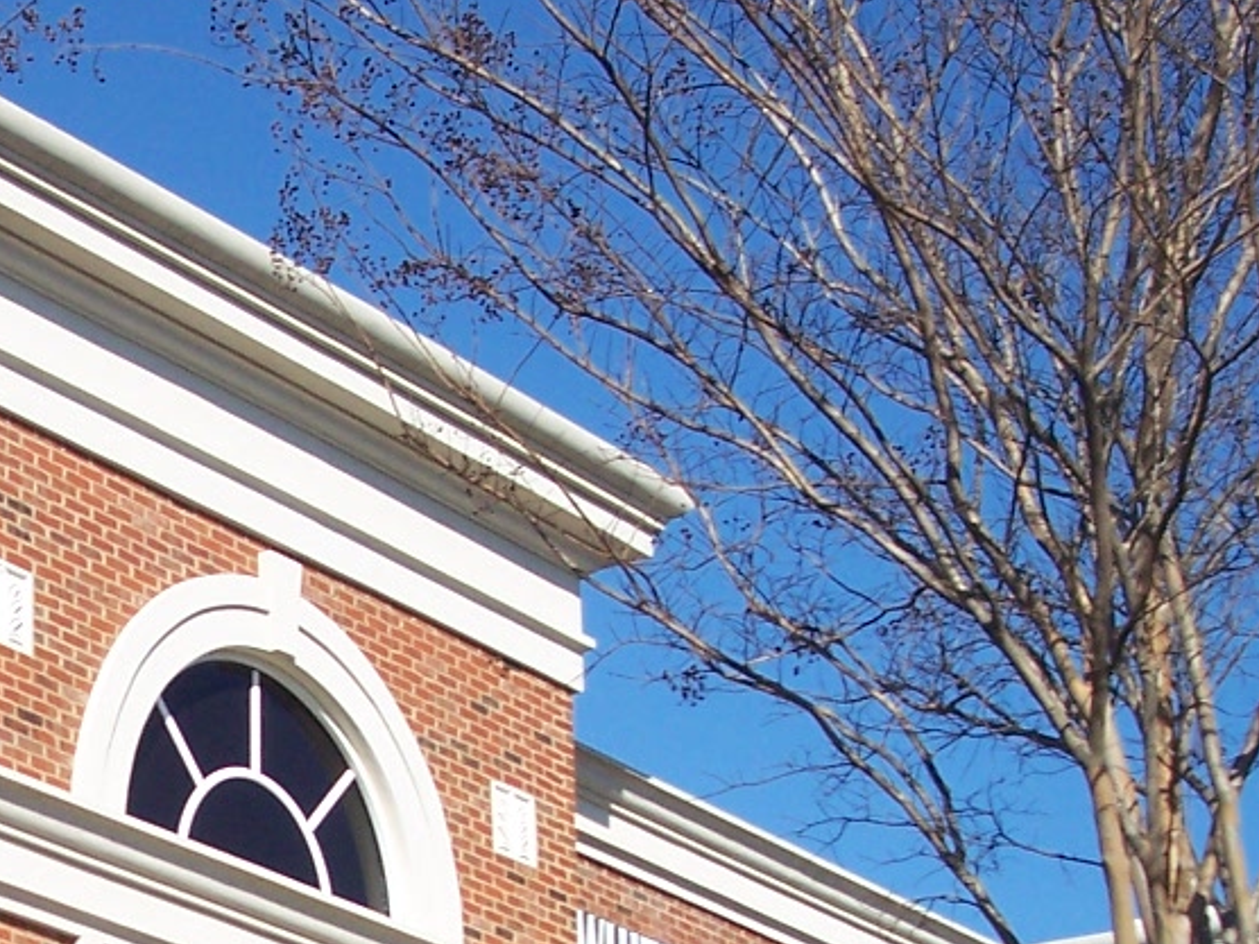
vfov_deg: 14.0
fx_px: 3819
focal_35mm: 105
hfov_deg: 17.8
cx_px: -251
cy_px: 842
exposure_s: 1/750
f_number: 4
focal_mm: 8
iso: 100
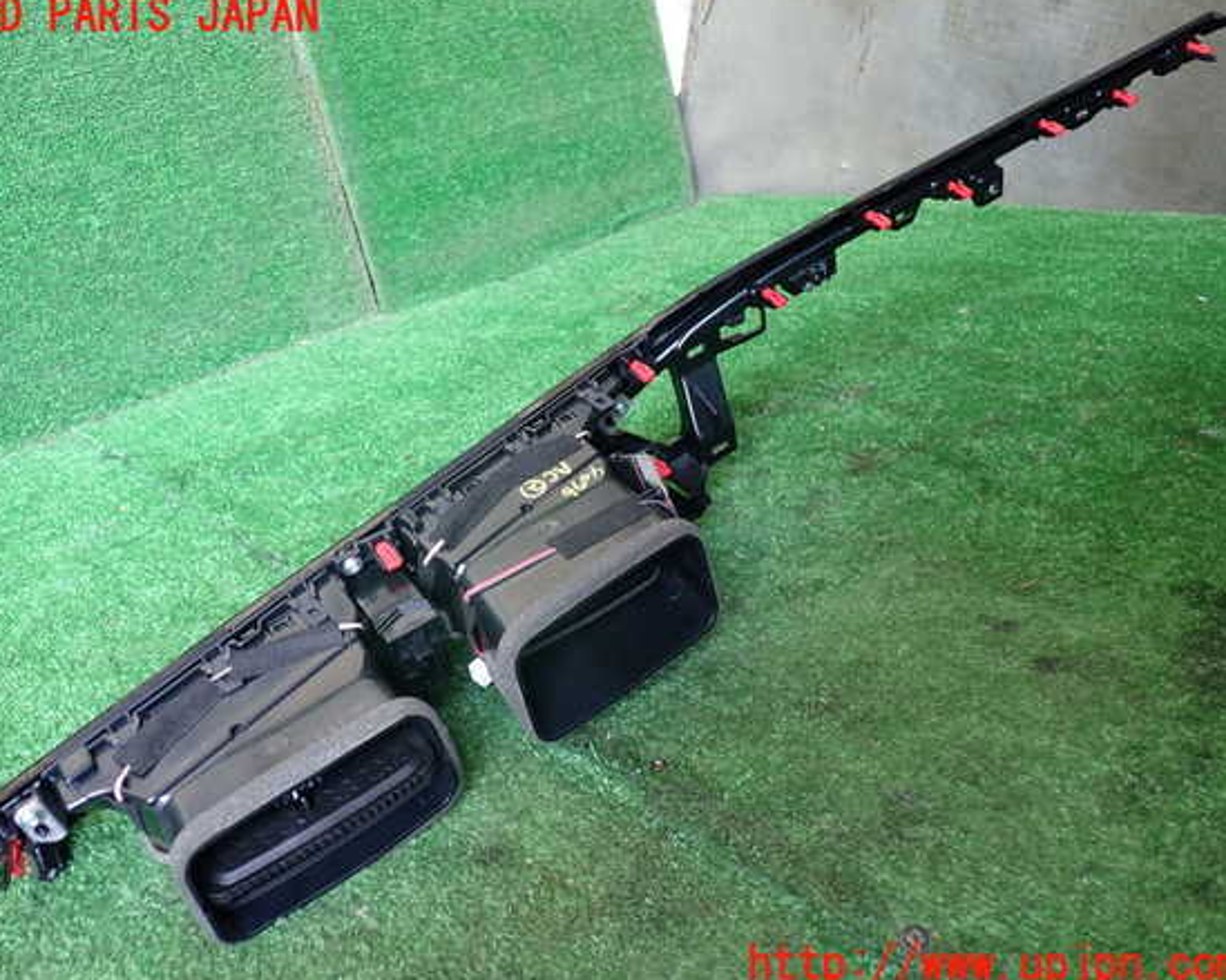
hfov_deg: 55.6
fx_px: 1161
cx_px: 583
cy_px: 491
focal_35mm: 32
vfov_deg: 45.8
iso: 200
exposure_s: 1/30
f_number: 2.3
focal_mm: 5.4
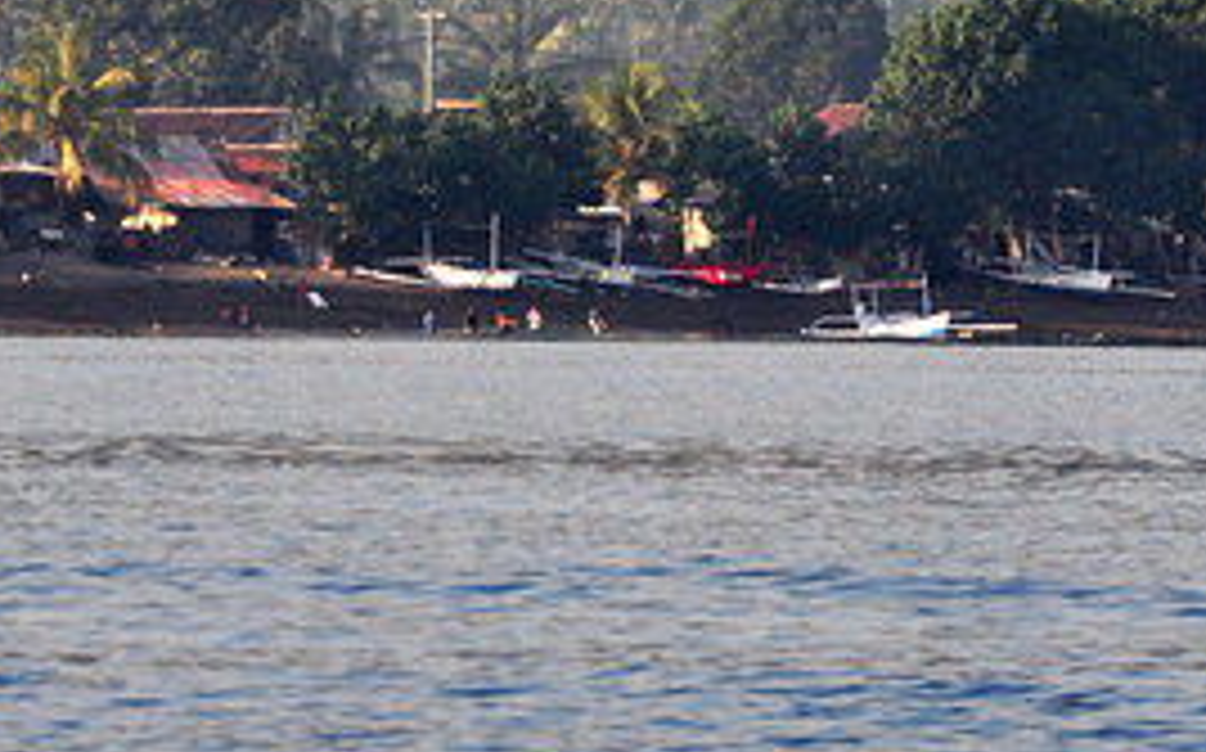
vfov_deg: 2.9
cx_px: 662
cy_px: 333
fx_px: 14759
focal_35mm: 449
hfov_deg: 4.7
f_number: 8
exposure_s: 1/500
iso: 200
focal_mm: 105
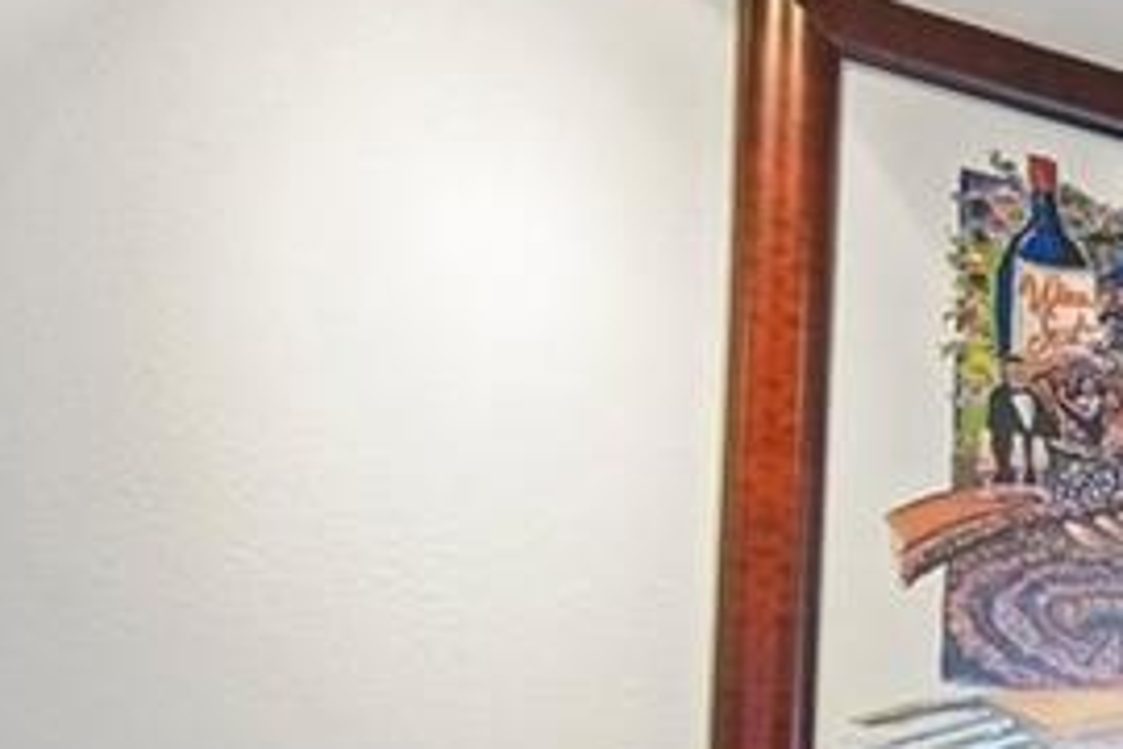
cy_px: 1228
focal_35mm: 83
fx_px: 2589
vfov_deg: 14.9
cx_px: 2953
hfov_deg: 13.5
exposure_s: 1/10
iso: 400
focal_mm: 14
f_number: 8
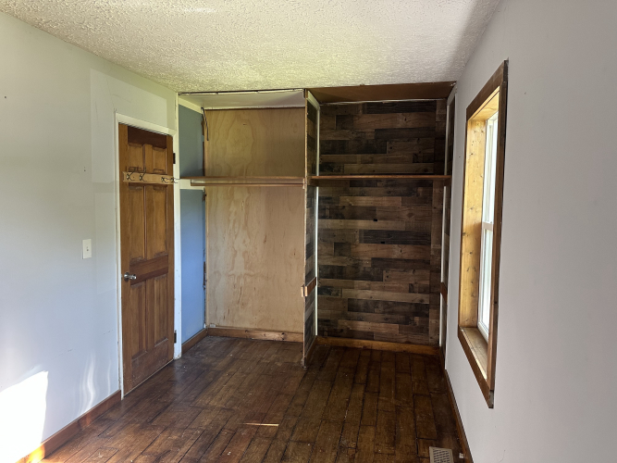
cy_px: 232
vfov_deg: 56.8
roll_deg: -0.6
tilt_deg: -3.7
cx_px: 308
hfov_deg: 71.6
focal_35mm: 24
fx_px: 428
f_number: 1.78
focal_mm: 6.86
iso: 250
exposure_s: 1/82
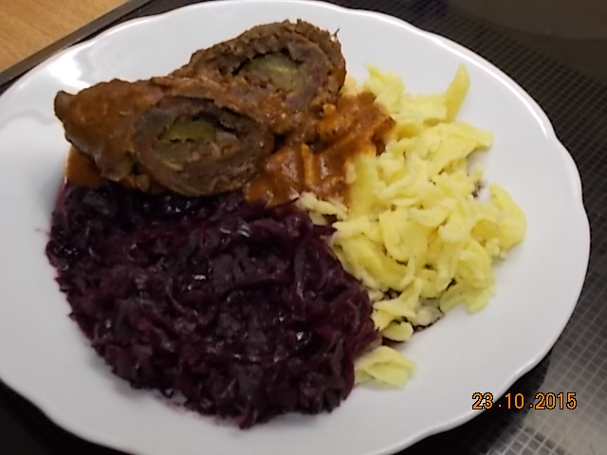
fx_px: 877
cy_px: 228
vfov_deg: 29.1
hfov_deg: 38.2
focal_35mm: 50
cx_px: 304
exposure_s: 1/8
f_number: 4.5
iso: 200
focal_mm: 9
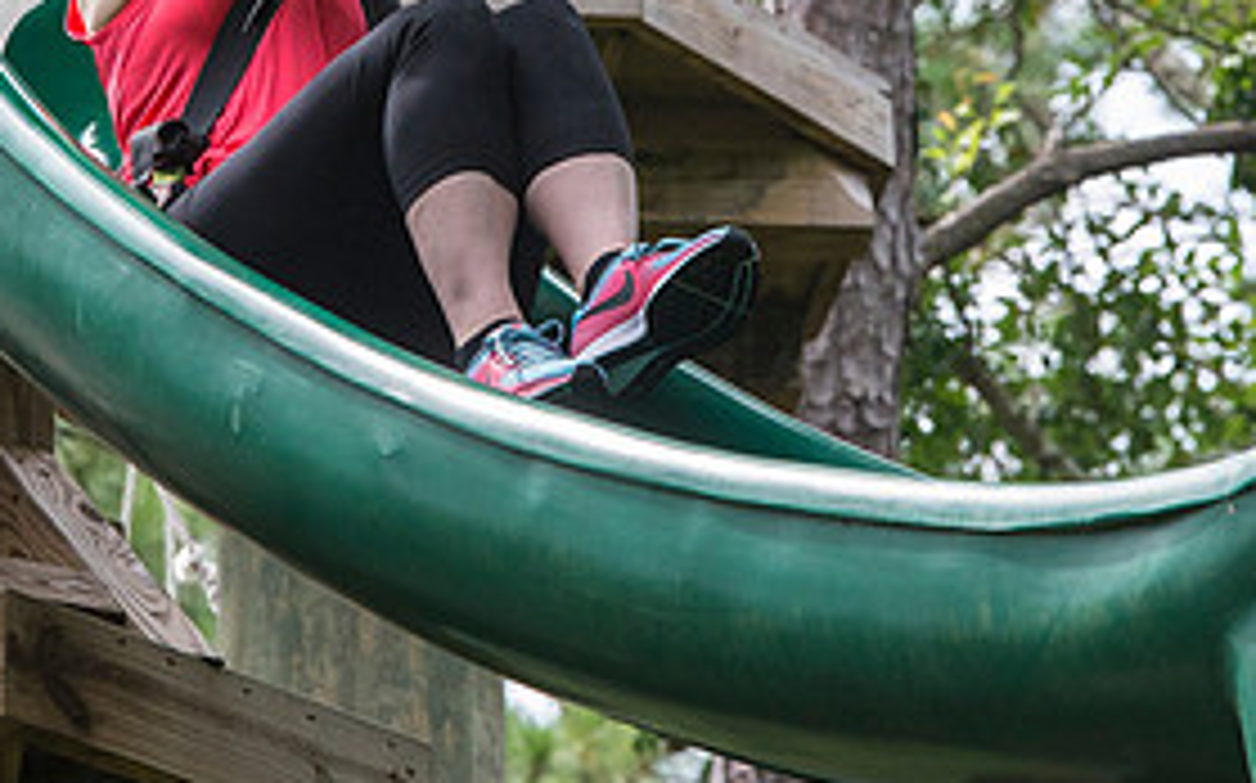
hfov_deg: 4.2
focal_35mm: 506
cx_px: 493
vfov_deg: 2.6
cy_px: -49
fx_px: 17310
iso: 2000
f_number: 8
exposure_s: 1/1600
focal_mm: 200
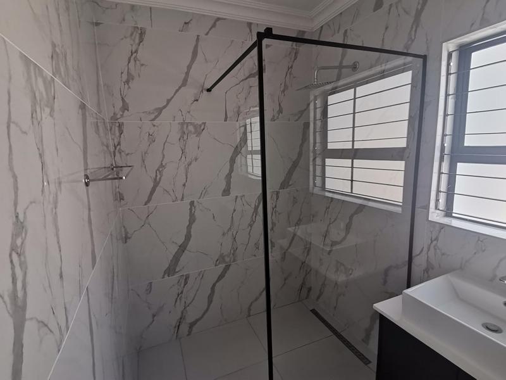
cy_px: 190
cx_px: 253
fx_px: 248
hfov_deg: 91.0
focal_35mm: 17
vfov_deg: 74.7
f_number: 2.4
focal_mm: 1.78
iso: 125
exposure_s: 1/100
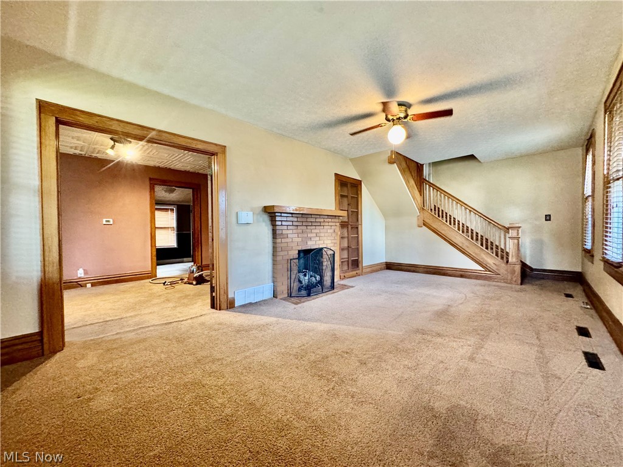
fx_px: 252
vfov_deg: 85.7
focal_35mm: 14
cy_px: 234
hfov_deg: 102.1
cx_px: 312
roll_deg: +1.0
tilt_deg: -1.1
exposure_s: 1/60
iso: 640
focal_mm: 2.22
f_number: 2.2
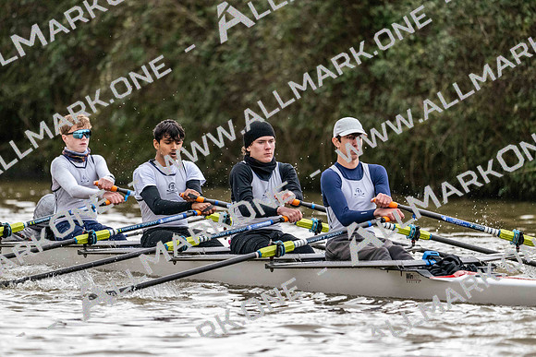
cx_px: 268
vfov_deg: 3.4
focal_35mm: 400
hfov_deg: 5.2
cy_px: 178
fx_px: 5957
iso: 4000
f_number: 4.5
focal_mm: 400
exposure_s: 1/1600
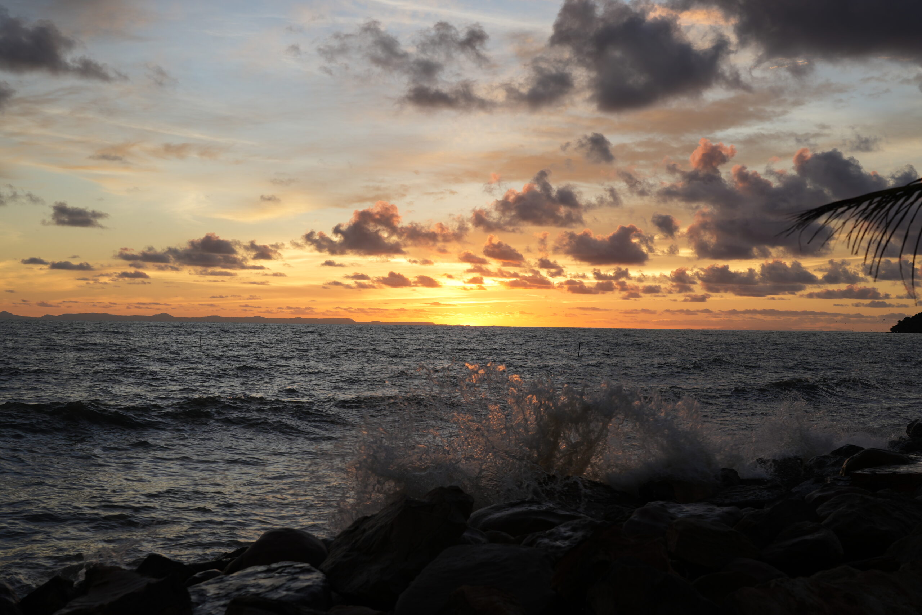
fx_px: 1178
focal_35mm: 46
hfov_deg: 42.7
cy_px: 308
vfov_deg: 29.2
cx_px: 461
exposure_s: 1/125
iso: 100
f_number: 5.6
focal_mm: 46
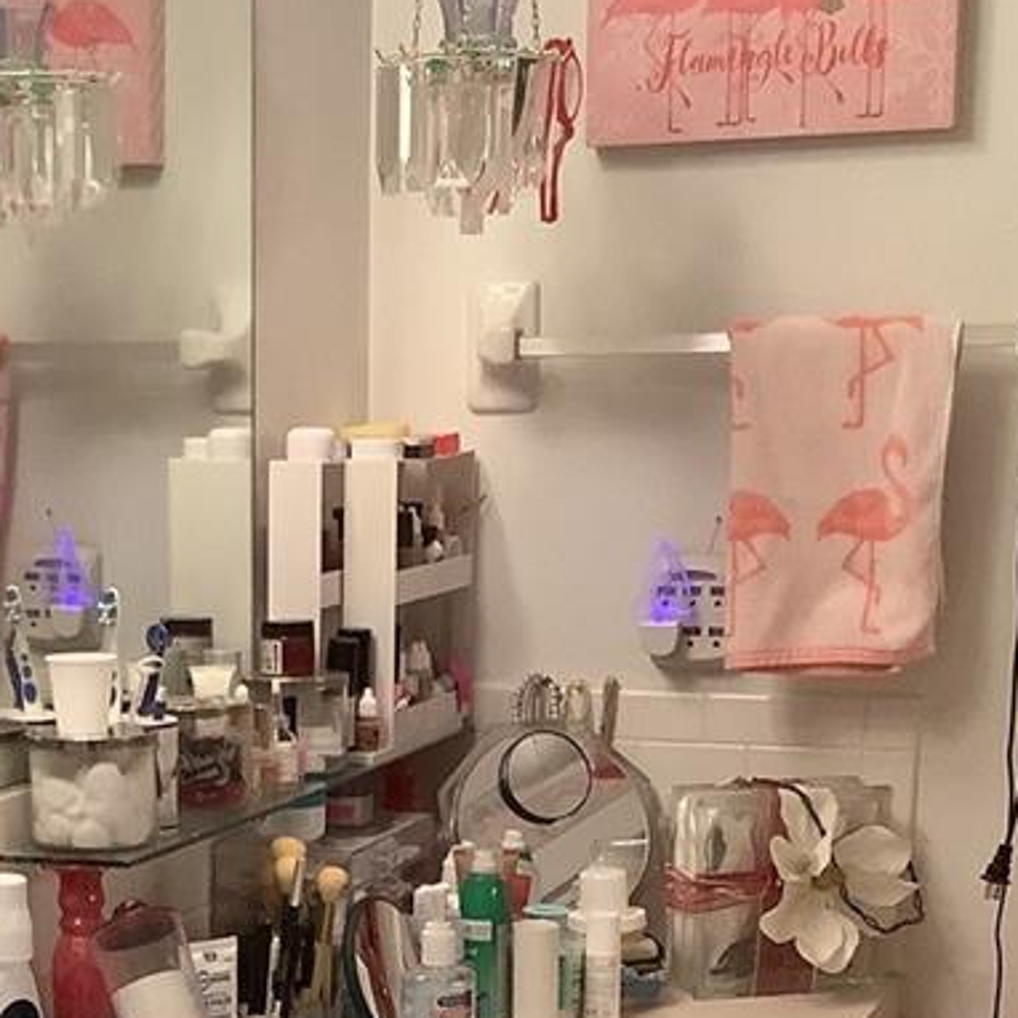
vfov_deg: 19.5
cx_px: 187
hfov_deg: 19.9
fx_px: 2861
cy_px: 1074
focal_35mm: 86
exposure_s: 1/60
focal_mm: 3.3
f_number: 2.4
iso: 250
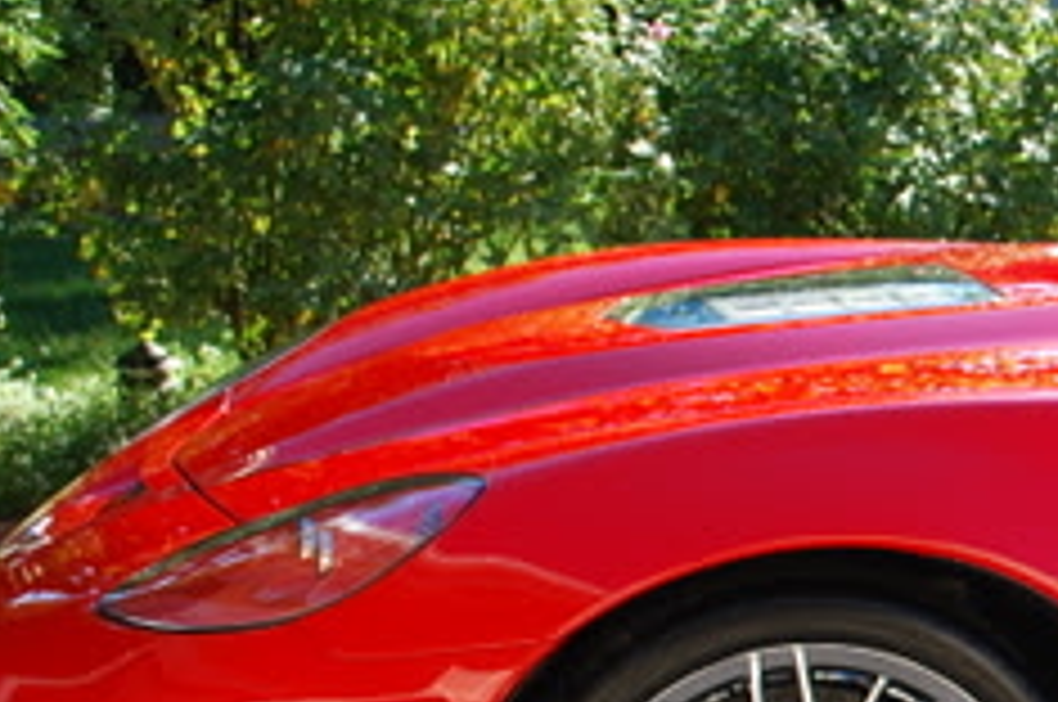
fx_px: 3610
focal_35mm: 123
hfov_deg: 15.4
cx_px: 1567
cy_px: 472
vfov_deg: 11.1
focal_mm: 24
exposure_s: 1/125
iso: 100
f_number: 5.6
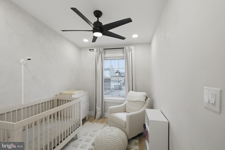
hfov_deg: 96.7
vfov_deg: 73.7
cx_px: 112
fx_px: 100
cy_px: 75
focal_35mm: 16
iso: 640
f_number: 5.6
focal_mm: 16
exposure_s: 1/125
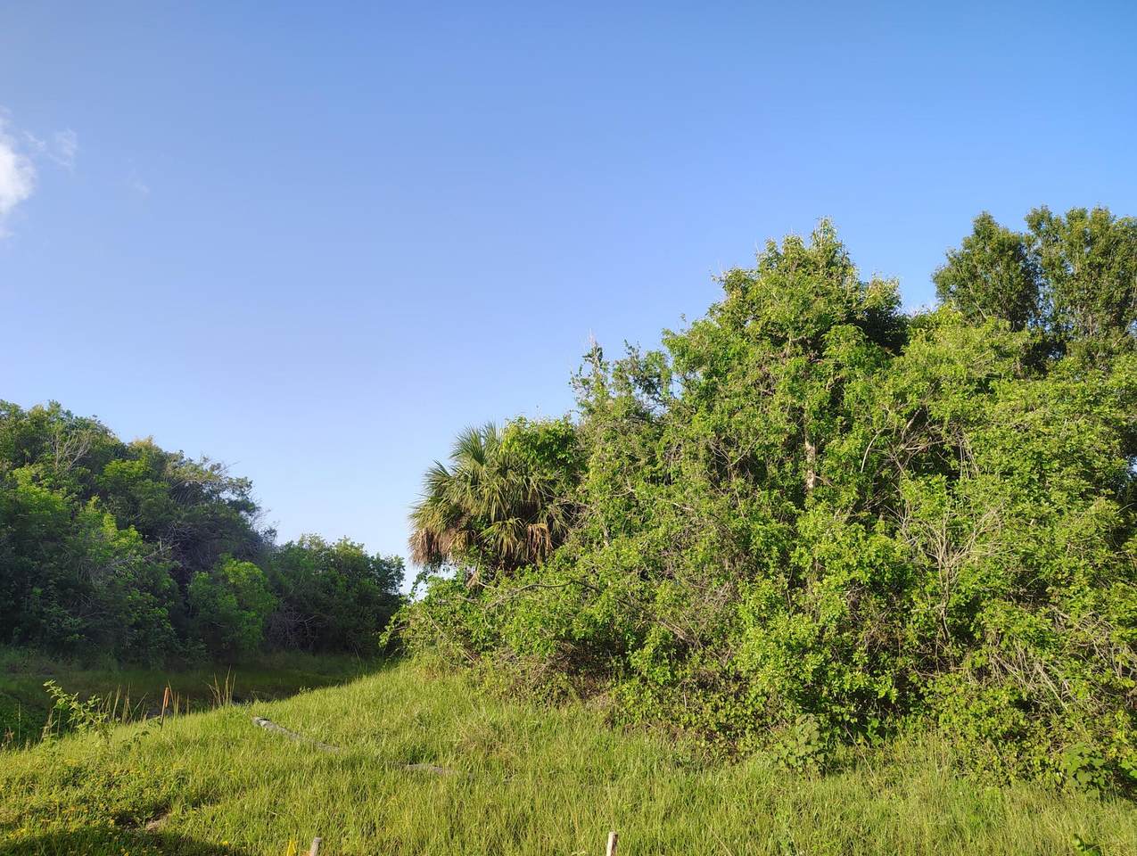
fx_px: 789
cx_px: 568
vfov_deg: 56.9
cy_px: 428
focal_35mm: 24
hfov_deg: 71.5
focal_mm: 5.56
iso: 100
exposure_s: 1/345
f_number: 1.8
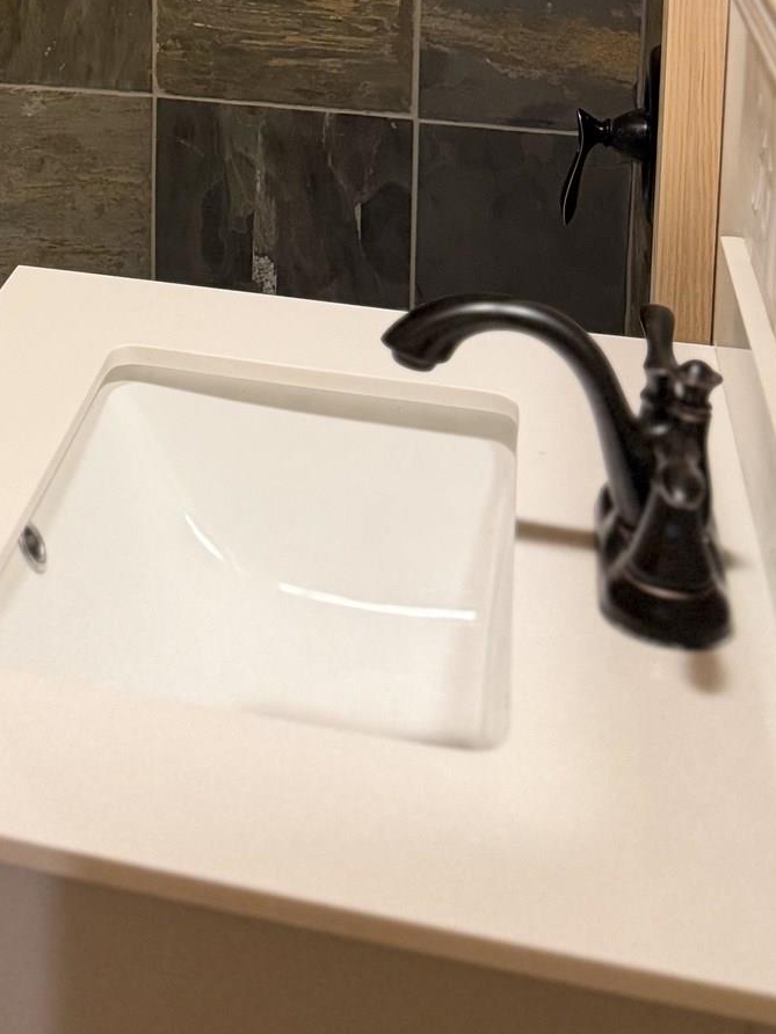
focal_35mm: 62
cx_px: -84
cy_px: -143
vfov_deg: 28.0
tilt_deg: -8.6
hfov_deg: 22.3
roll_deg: +0.1
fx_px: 1853
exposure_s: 1/60
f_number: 1.78
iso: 640
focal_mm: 6.76
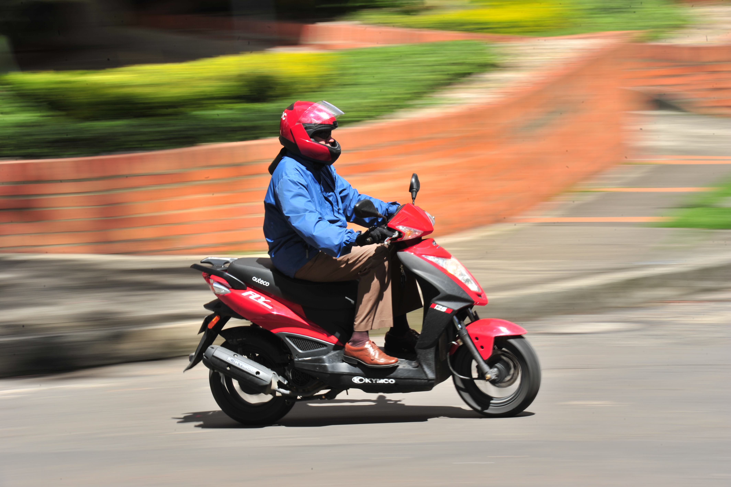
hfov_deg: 10.3
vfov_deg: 6.9
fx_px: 4058
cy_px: 244
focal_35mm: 200
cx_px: 366
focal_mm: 200
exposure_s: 1/25
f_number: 22
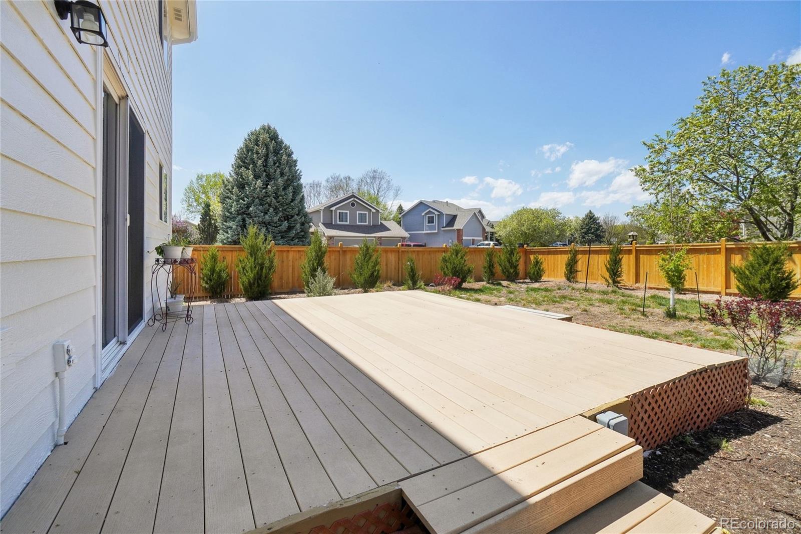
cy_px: 267
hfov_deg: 100.4
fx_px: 334
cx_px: 400
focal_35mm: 15
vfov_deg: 77.3
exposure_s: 1/1000
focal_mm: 10
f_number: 8
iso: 400
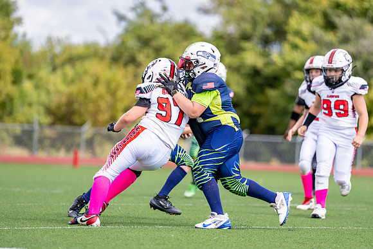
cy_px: 116
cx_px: 183
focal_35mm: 264
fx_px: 2733
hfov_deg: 7.8
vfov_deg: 5.2
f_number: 2.8
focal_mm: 200
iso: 250
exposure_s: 1/3200
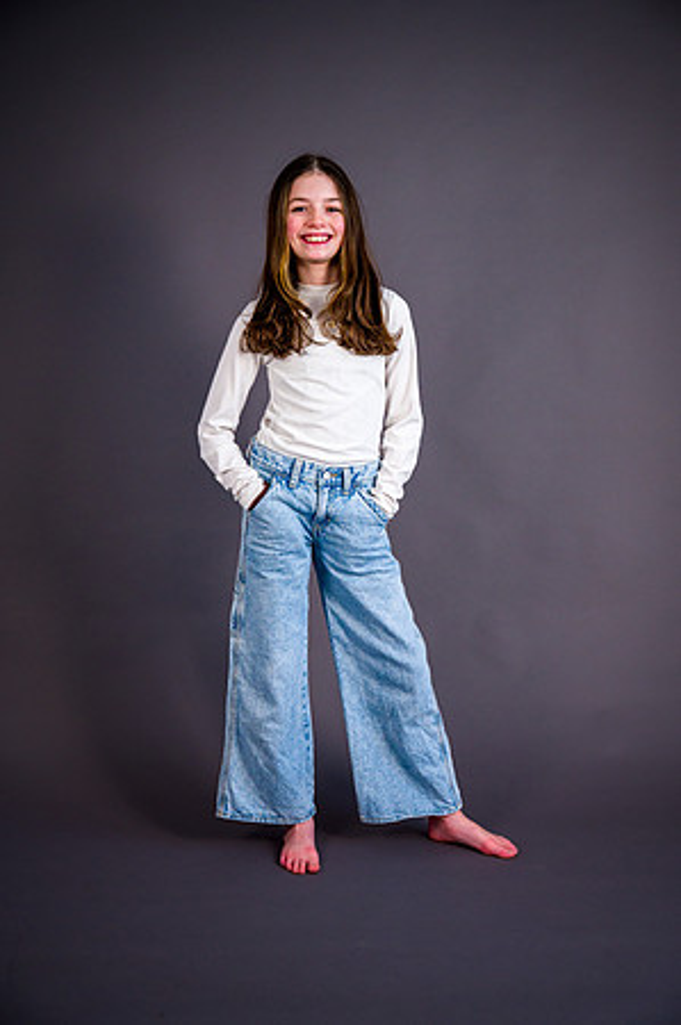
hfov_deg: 30.4
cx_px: 340
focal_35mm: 44
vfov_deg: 44.5
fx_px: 1251
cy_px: 512
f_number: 3.5
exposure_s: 1/200
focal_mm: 44
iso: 1000
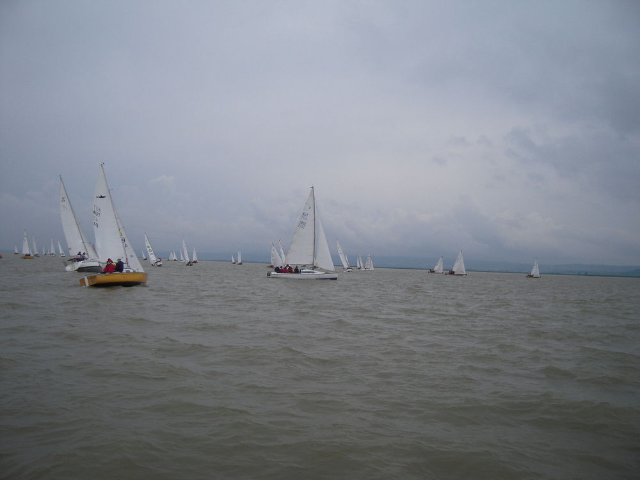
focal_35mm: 28
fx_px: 518
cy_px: 240
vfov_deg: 49.7
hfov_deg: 63.4
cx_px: 320
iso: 100
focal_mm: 5
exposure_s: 1/320
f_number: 5.4
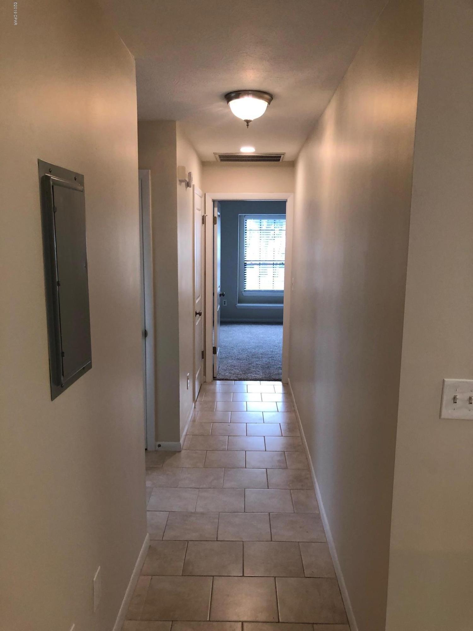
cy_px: 316
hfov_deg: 49.7
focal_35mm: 28
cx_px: 236
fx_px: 510
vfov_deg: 63.4
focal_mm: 3.99
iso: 32
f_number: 1.8
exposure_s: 1/30
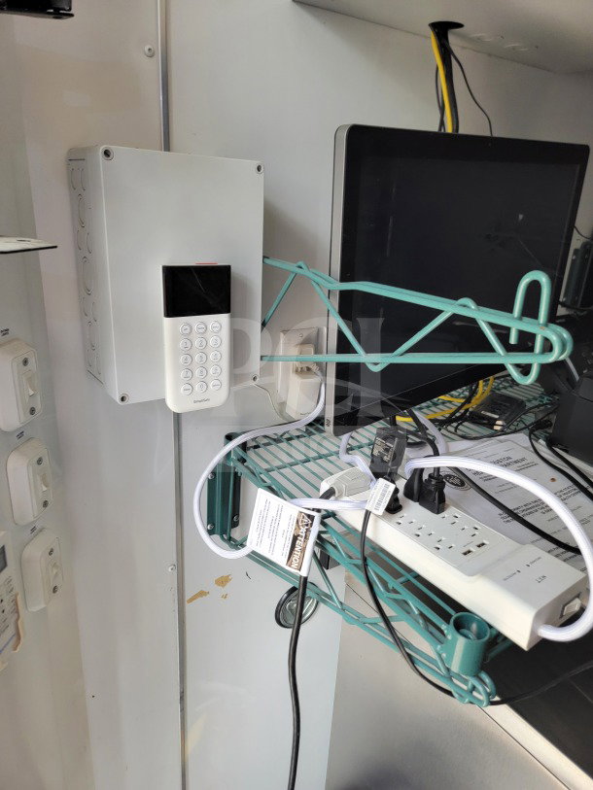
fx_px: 548
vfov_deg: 71.6
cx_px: 296
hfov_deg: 56.8
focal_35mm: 24
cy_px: 395
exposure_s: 1/120
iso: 100
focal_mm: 6.7
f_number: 1.8
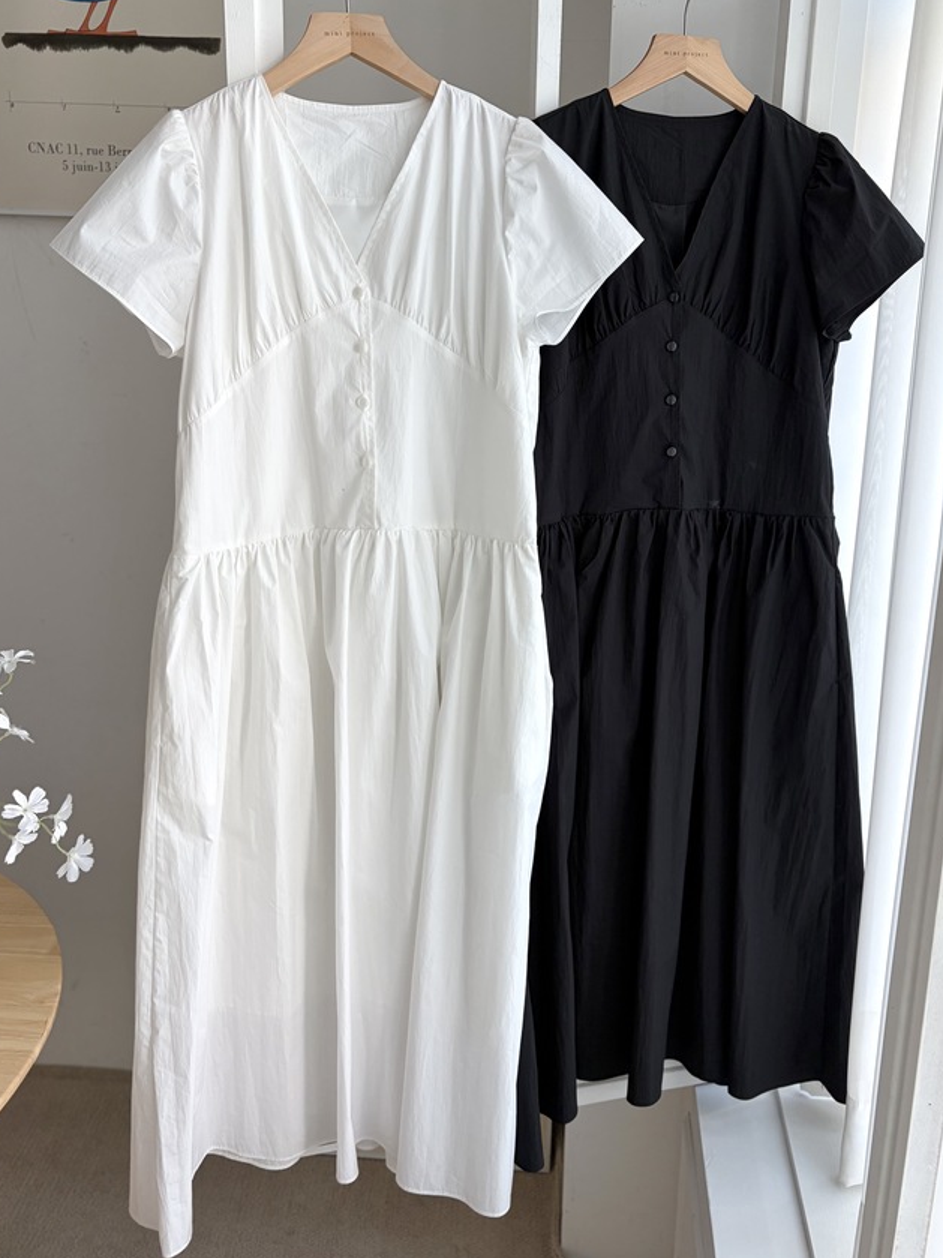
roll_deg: -1.2
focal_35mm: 31
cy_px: 577
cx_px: 492
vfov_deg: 58.3
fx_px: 1126
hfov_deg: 45.4
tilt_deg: -13.8
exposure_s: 1/120
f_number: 1.6
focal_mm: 5.96
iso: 80
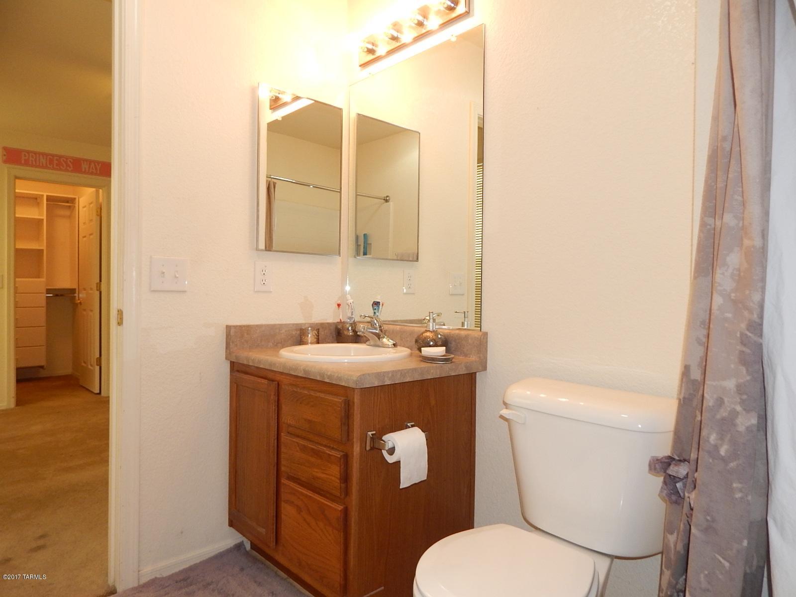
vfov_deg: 61.1
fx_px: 506
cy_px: 298
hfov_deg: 76.4
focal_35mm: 22
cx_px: 398
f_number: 3
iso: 200
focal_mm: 4
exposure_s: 1/30
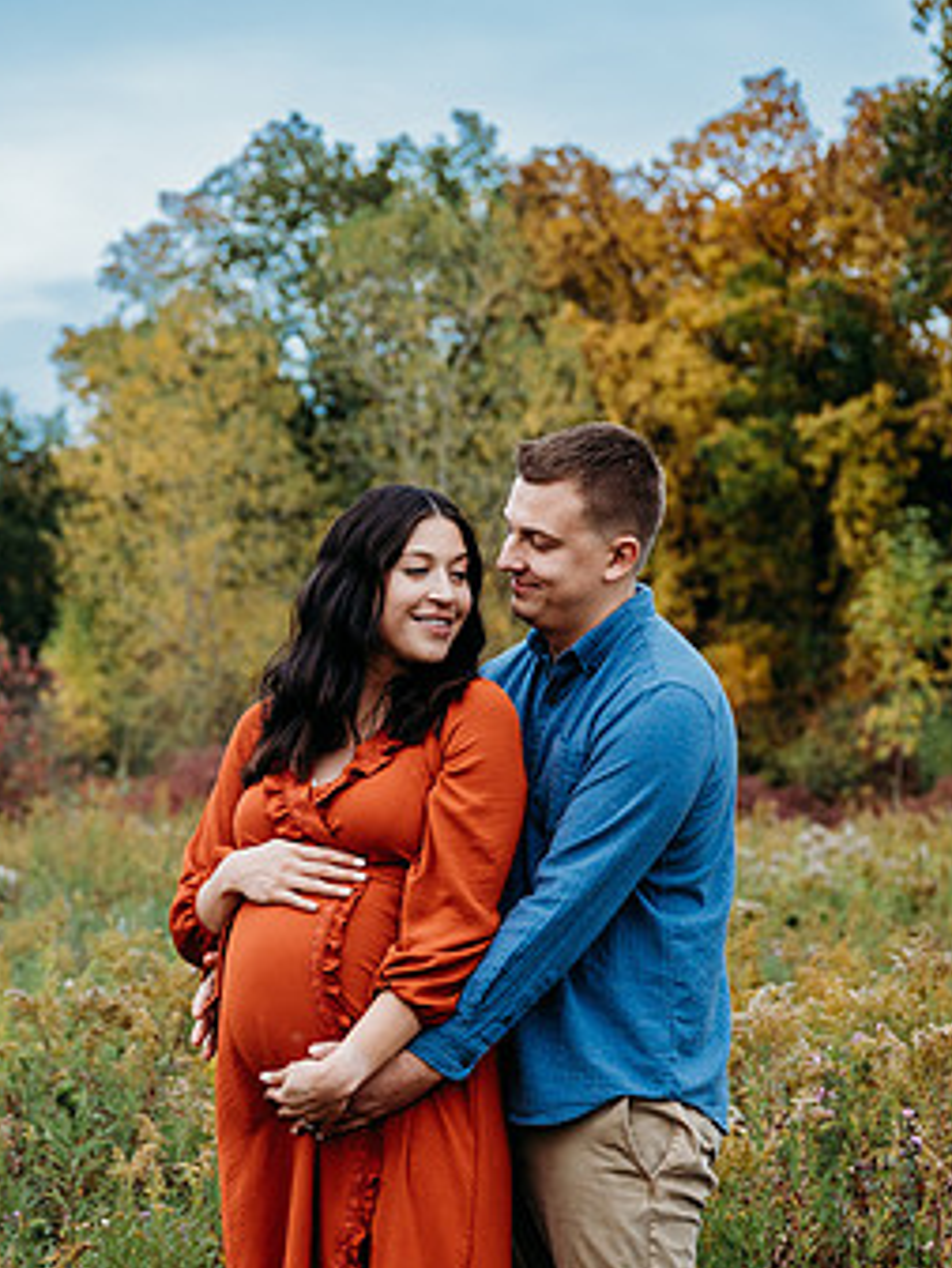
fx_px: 3115
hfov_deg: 17.4
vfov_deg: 22.9
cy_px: 903
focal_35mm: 85
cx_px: 373
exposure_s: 1/400
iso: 320
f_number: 2.8
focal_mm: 41
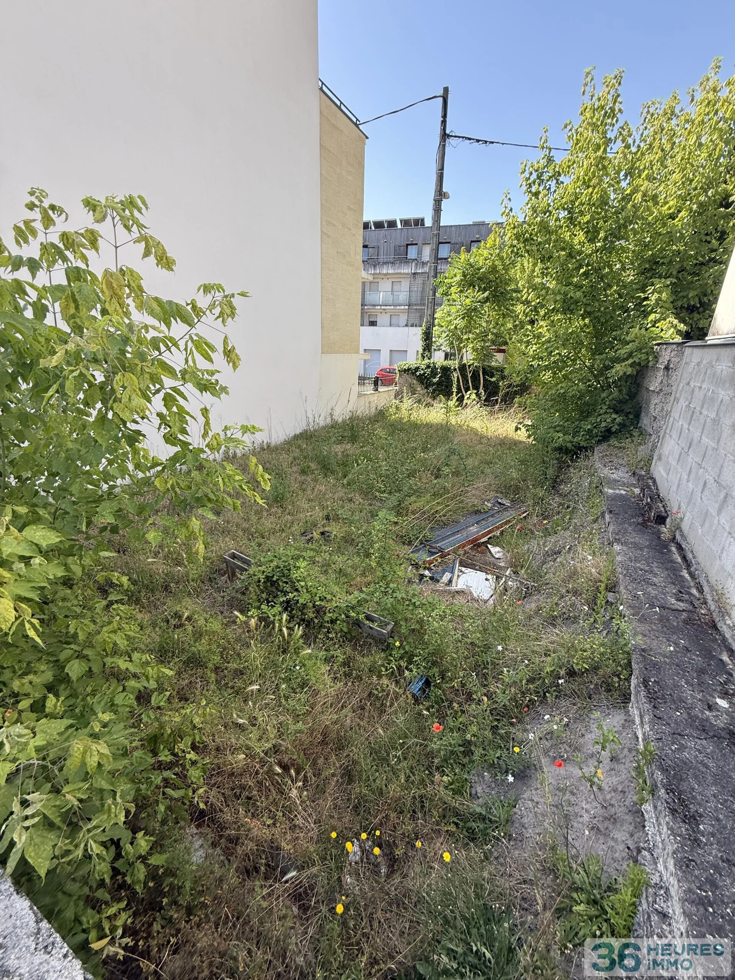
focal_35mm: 14
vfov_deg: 102.1
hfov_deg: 85.7
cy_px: 490
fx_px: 396
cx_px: 368
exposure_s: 1/400
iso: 50
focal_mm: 2.22
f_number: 2.2
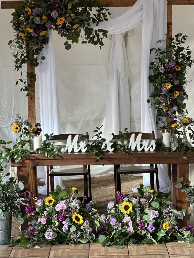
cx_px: 97
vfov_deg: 25.3
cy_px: 129
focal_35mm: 77
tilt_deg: -5.8
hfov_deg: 19.1
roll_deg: +1.7
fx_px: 575
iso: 80
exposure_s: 1/120
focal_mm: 9
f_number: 2.8
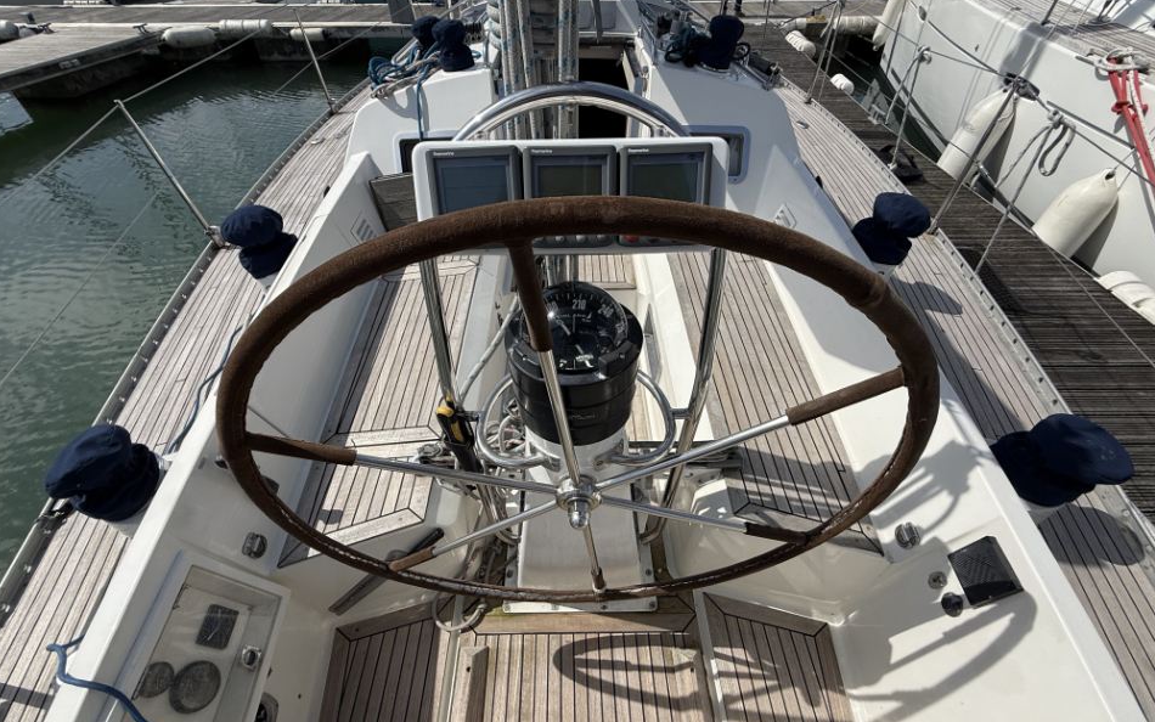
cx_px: 573
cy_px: 391
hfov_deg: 101.5
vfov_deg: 74.7
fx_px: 472
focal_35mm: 15
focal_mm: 2.2
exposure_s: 1/4425
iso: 50
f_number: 2.2
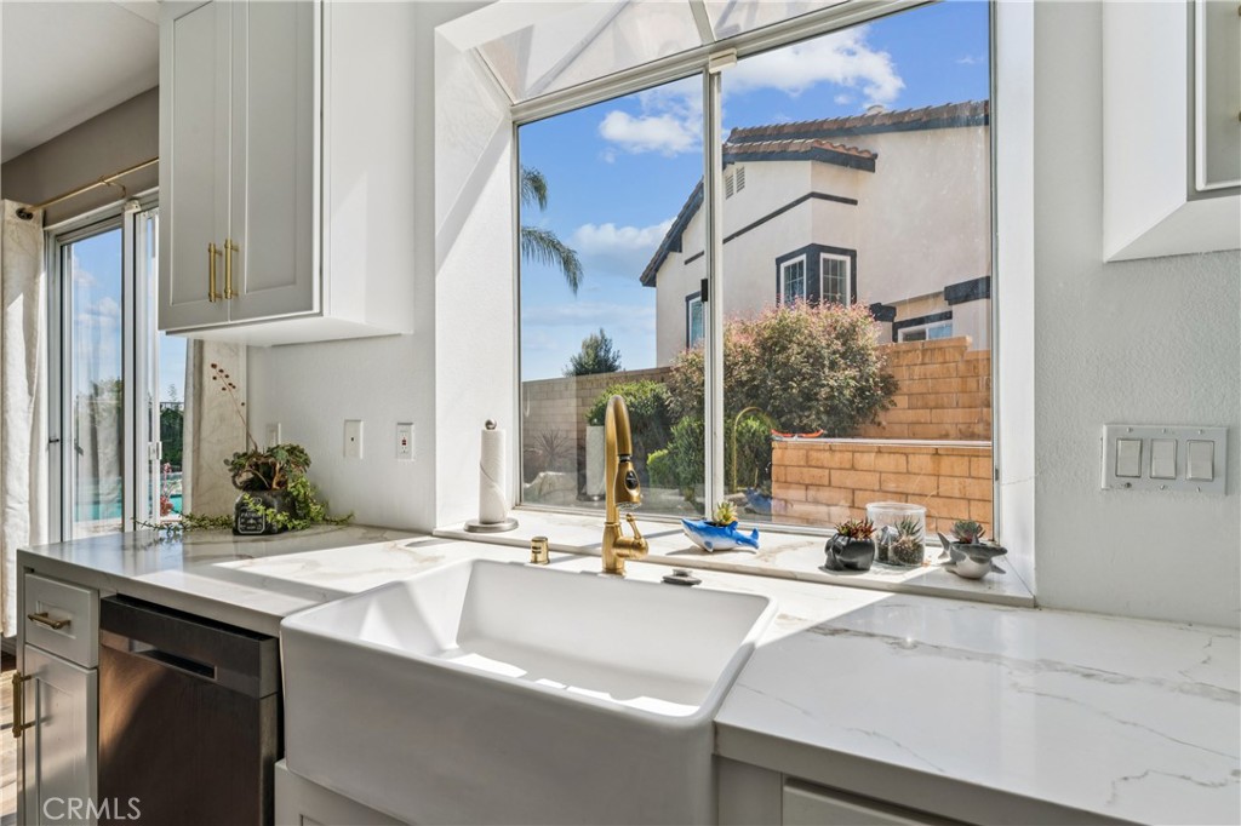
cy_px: 413
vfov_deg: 72.7
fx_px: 562
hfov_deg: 95.7
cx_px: 620
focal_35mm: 16
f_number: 13
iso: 100
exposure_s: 1/125
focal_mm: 16.3
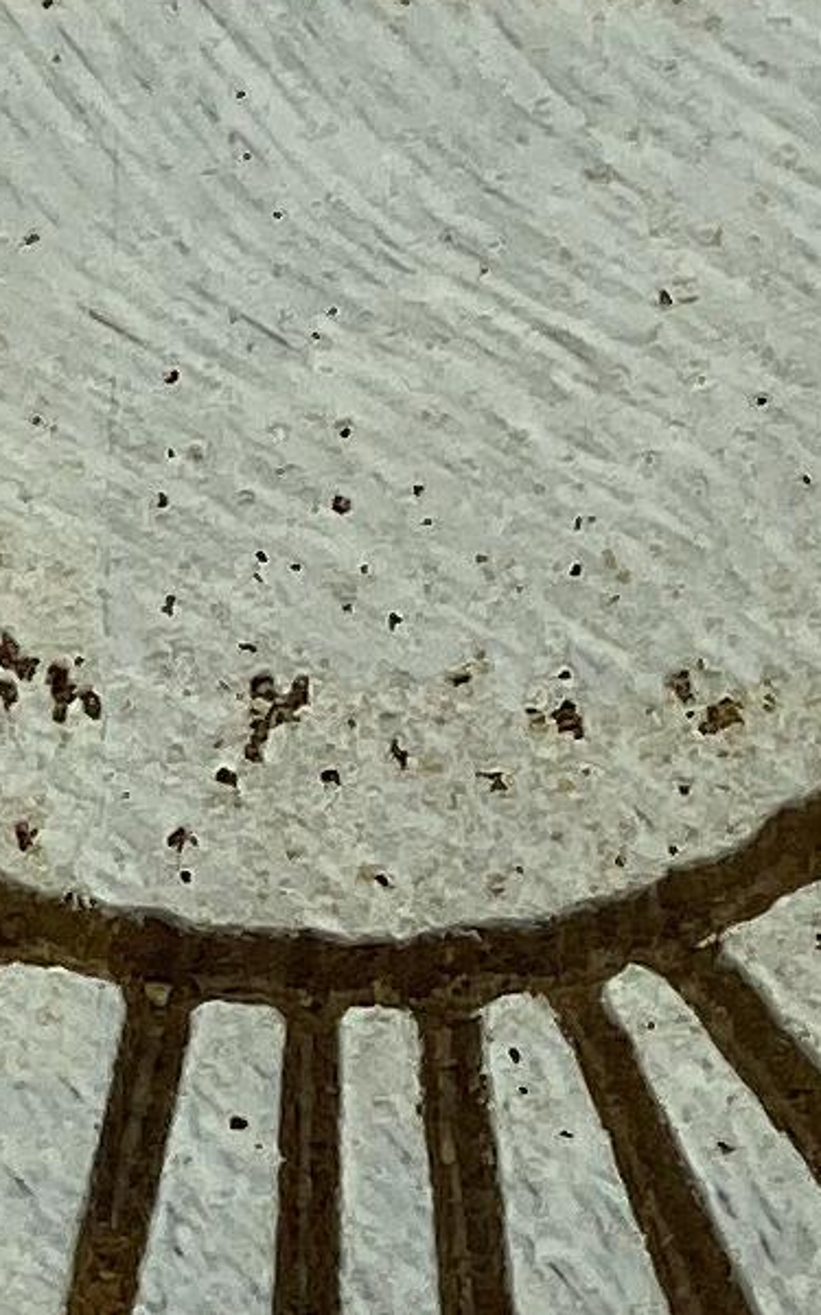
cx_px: -63
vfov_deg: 5.7
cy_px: 569
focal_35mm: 370
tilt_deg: -74.6
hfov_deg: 3.5
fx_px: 13262
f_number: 2
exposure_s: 1/799
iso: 20
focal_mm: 6
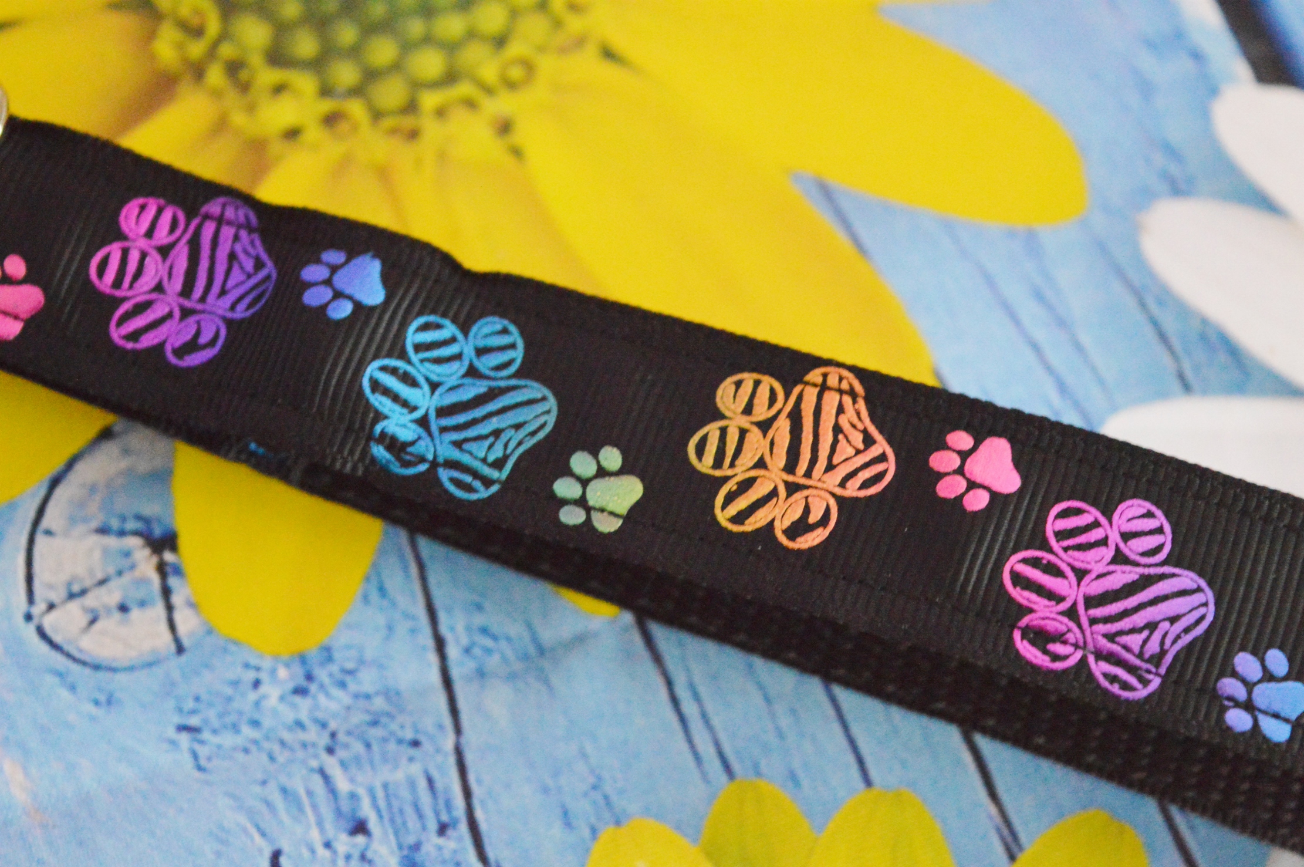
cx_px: 652
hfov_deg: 27.0
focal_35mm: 75
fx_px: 2714
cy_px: 434
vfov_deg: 18.1
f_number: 5.6
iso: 6400
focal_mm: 50
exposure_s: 1/40
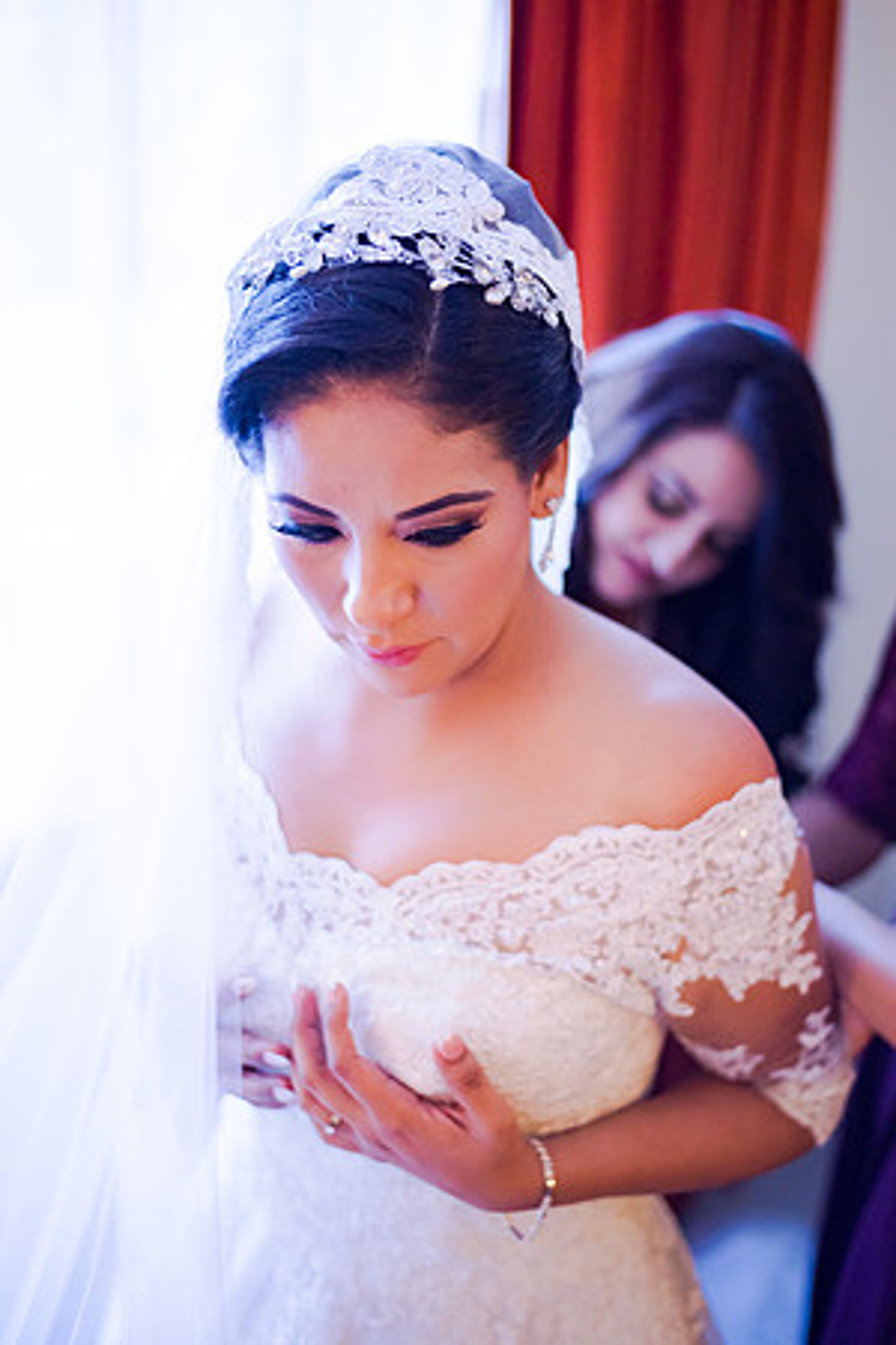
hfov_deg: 27.0
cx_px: 448
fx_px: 1867
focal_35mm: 50
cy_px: 672
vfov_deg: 39.6
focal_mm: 50
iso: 1600
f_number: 1.8
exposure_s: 1/500
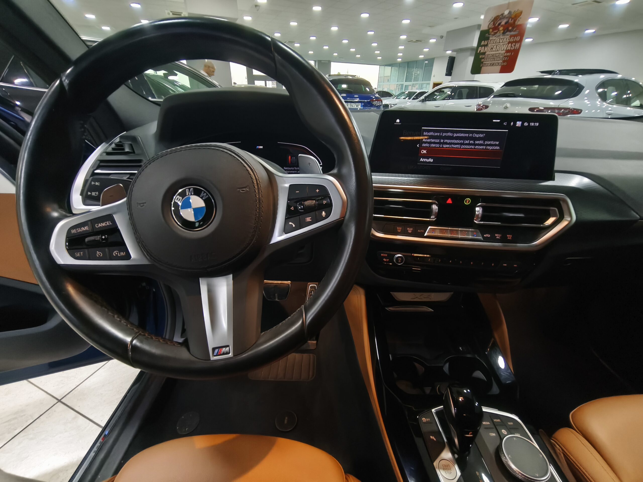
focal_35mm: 15
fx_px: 279
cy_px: 241
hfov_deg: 98.2
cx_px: 322
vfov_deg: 81.7
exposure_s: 1/25
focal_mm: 1.91
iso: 1600
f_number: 2.2
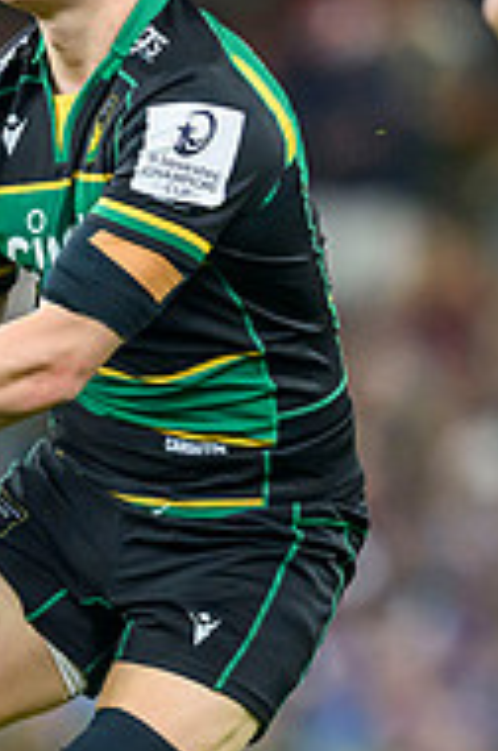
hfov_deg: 0.8
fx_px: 37130
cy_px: 572
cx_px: 294
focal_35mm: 1783
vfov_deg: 1.2
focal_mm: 400
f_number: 3.2
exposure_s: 1/2000
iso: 4000
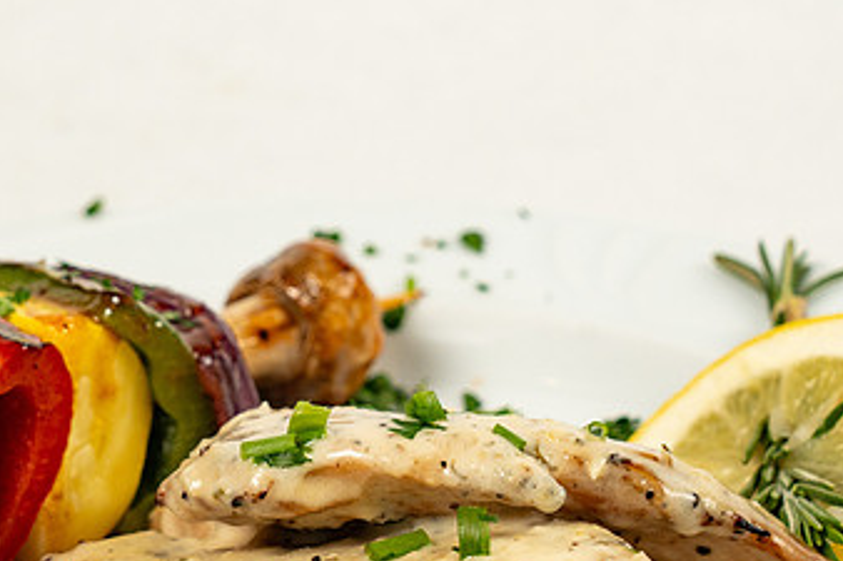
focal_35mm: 254
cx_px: 232
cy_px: 375
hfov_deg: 8.1
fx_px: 5945
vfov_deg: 5.4
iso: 400
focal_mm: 105
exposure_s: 1/200
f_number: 8
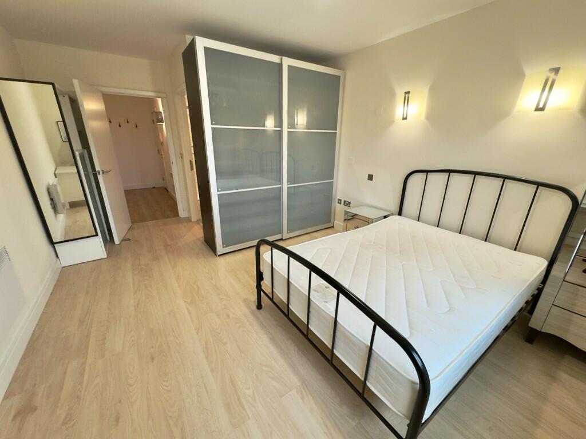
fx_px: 237
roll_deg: -0.6
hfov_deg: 102.1
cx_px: 293
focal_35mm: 14
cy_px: 220
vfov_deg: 85.7
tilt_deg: -19.0
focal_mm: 2.22
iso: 200
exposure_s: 1/50
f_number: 2.2
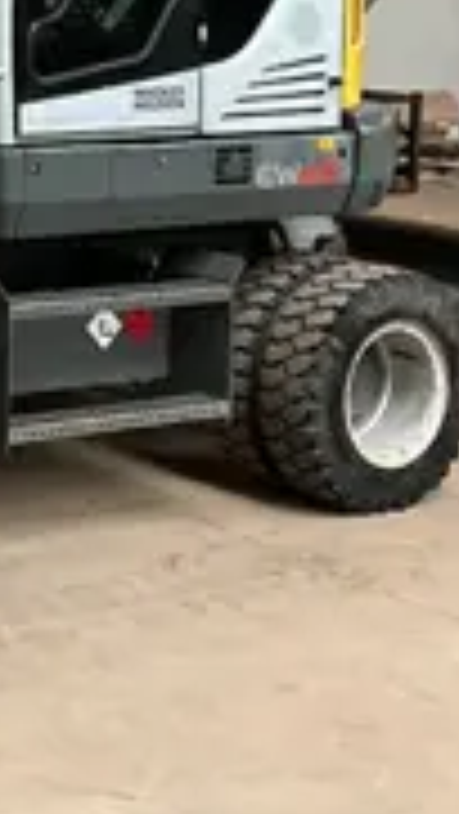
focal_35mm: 84
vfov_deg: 24.4
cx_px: -423
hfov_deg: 12.8
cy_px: 49
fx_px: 1815
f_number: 1.8
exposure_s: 1/68
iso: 64
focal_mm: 3
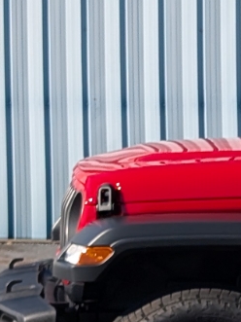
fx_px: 2201
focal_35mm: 237
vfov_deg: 8.4
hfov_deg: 6.0
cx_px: 598
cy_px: 169
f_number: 1.68
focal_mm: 6.9
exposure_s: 1/972
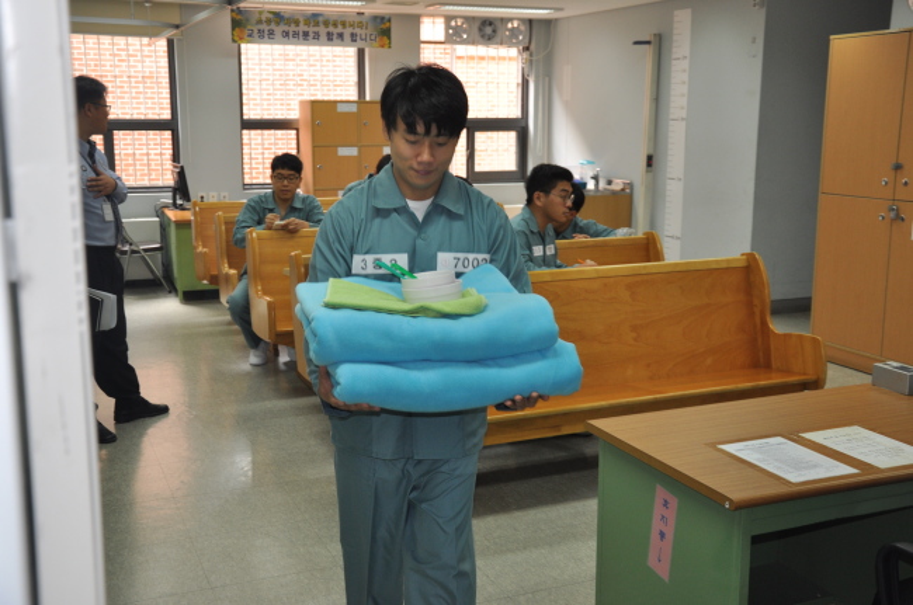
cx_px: 456
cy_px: 302
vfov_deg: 31.8
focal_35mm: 42
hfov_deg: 46.5
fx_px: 1063
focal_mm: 28
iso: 400
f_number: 4
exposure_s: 1/60
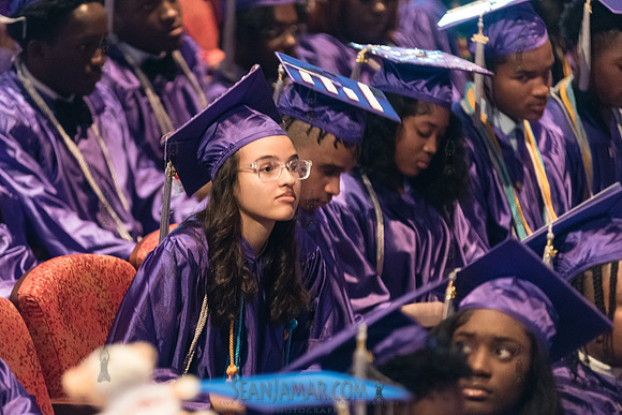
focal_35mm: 258
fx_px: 4465
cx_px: 244
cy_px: 207
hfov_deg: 8.0
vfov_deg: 5.3
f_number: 2.8
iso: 4000
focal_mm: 200
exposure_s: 1/100
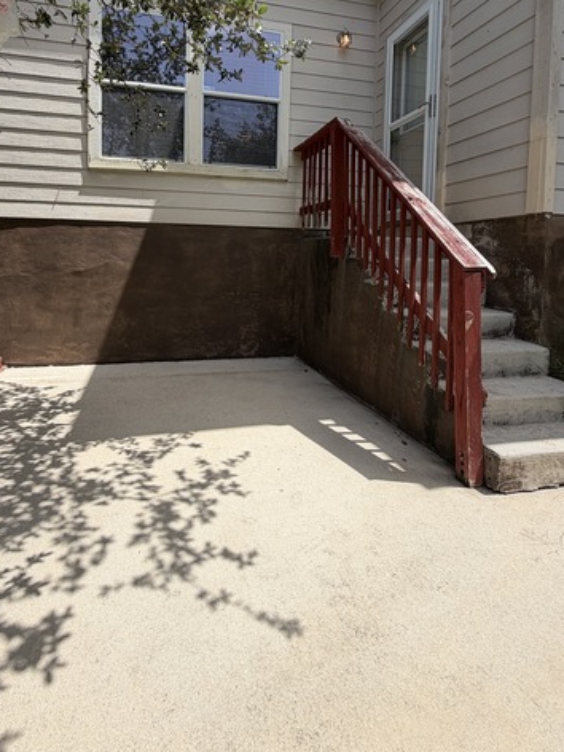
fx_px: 413
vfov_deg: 82.8
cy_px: 274
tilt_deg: -2.8
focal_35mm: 19
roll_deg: -1.2
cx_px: 237
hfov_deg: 68.3
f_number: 2.2
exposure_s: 1/799
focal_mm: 2.22
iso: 20
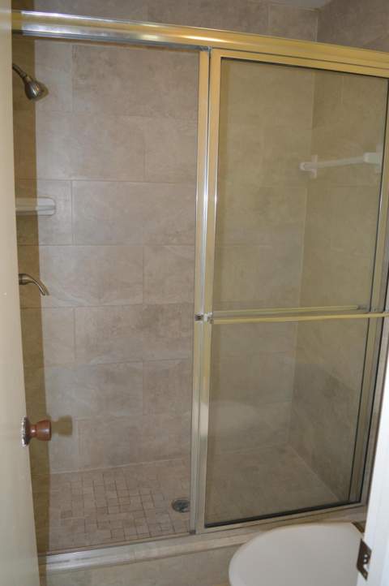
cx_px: 194
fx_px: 438
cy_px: 293
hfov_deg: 47.8
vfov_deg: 67.4
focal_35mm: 27
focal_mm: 18
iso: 720
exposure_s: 1/60
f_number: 3.5
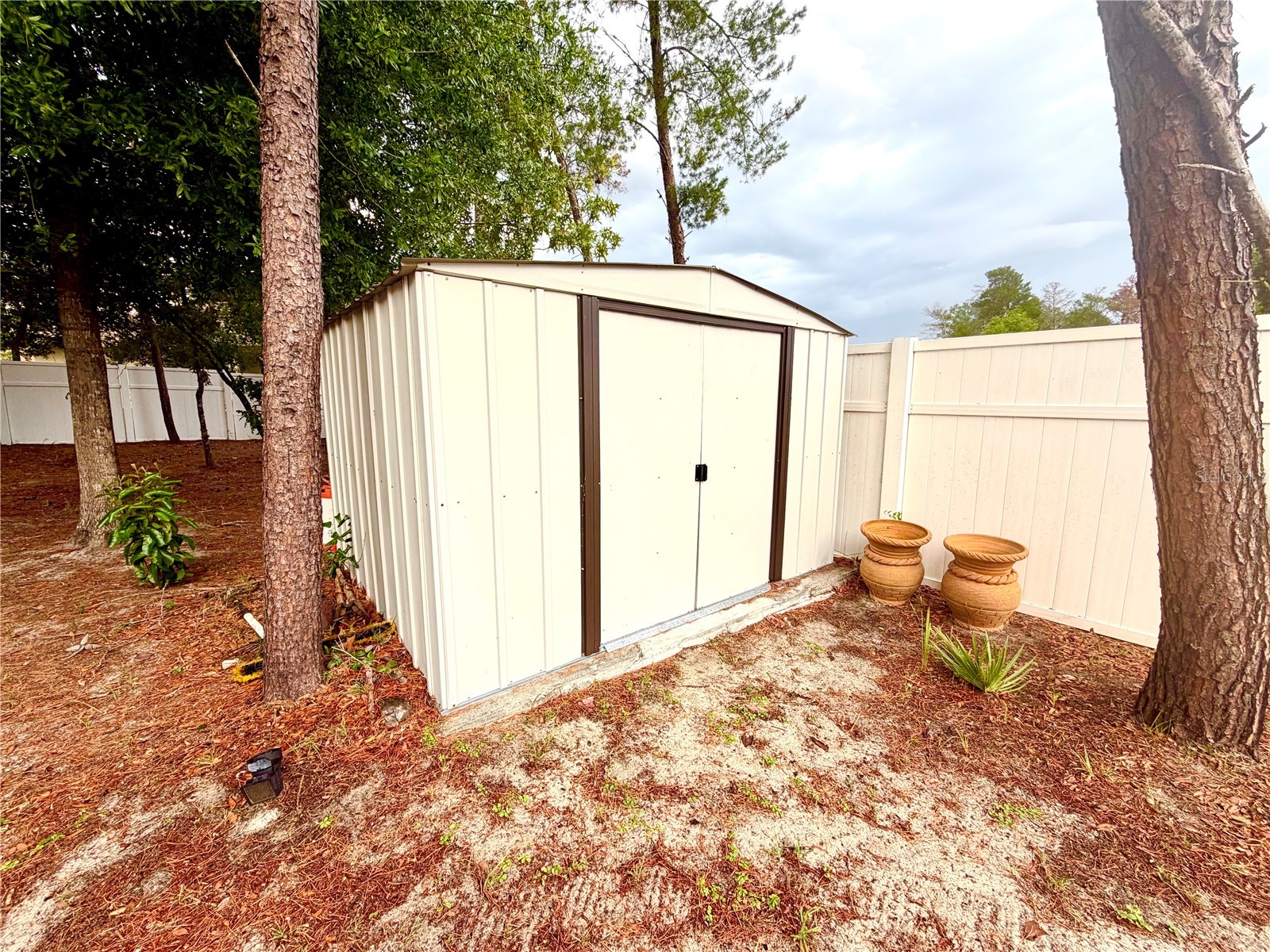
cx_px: 635
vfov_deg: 85.7
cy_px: 476
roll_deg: +0.1
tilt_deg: -8.3
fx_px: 514
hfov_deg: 102.1
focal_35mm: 14
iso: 50
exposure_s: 1/121
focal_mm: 2.22
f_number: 2.2
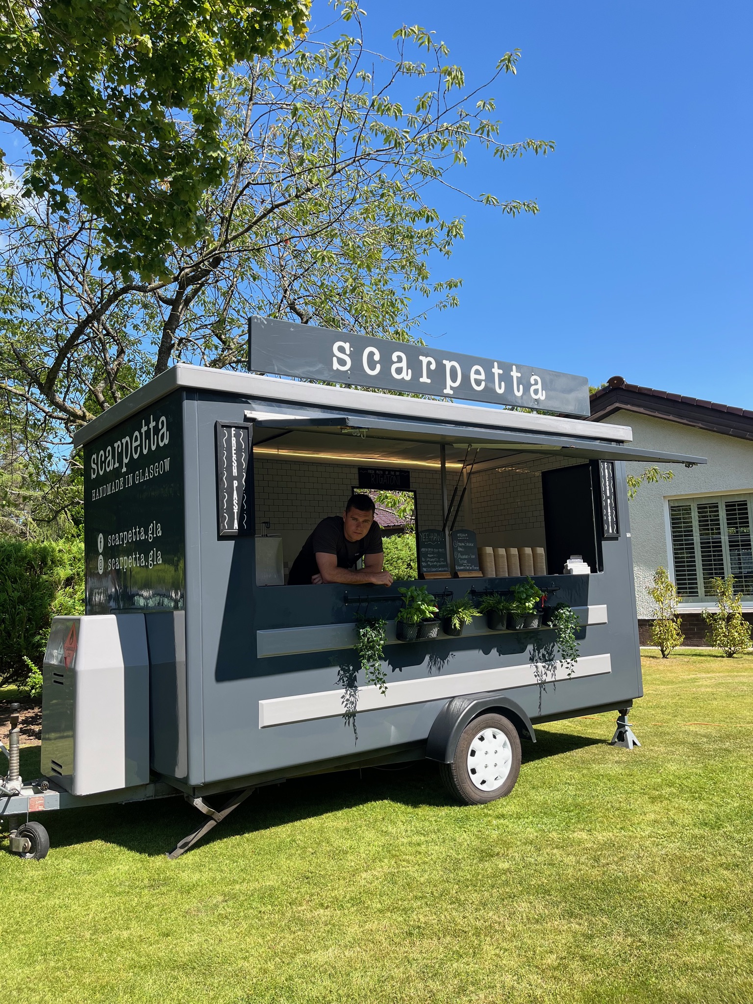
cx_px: 376
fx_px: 754
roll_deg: +3.1
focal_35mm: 26
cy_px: 502
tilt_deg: +6.2
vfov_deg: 67.3
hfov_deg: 53.1
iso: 50
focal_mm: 5.1
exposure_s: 1/1672
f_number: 1.6
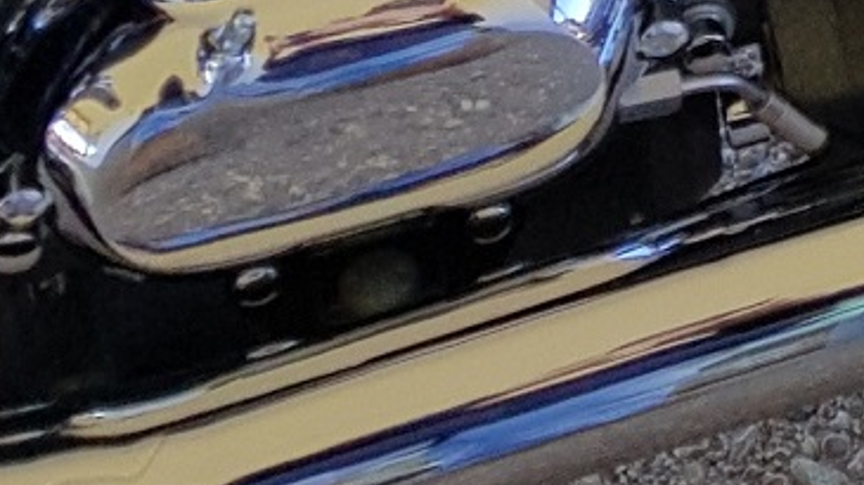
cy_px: -1538
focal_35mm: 188
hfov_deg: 10.8
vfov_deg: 5.5
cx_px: 1514
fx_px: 4305
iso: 40
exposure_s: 1/344
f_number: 1.7
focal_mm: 4.2
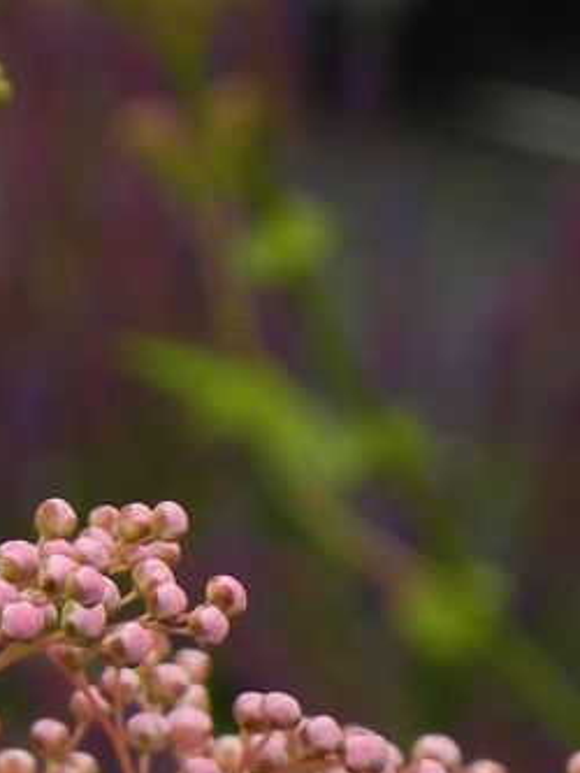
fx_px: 6274
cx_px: 19
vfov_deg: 7.0
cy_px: 815
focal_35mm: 281
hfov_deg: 5.3
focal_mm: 20.8
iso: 160
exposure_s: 1/100
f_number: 4.5
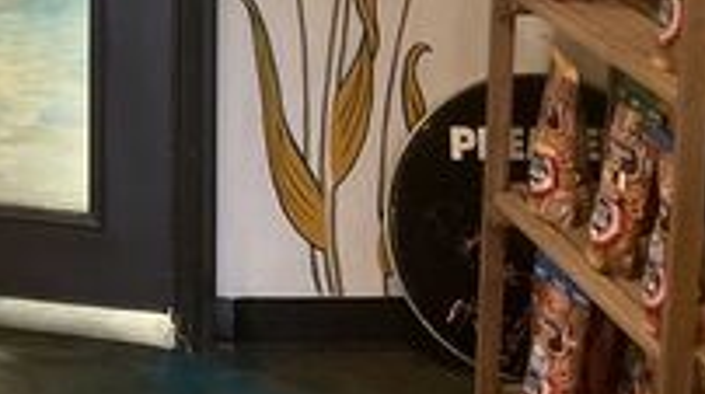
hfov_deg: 21.0
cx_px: -164
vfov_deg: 12.3
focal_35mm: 94
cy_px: -174
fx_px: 1755
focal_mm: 3
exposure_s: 1/30
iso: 250
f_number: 1.8
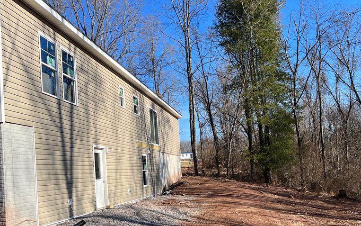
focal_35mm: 37
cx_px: 196
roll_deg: +3.9
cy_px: 145
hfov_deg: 52.7
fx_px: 364
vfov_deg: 34.2
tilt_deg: +4.4
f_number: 1.6
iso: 50
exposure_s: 1/2571
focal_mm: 5.1
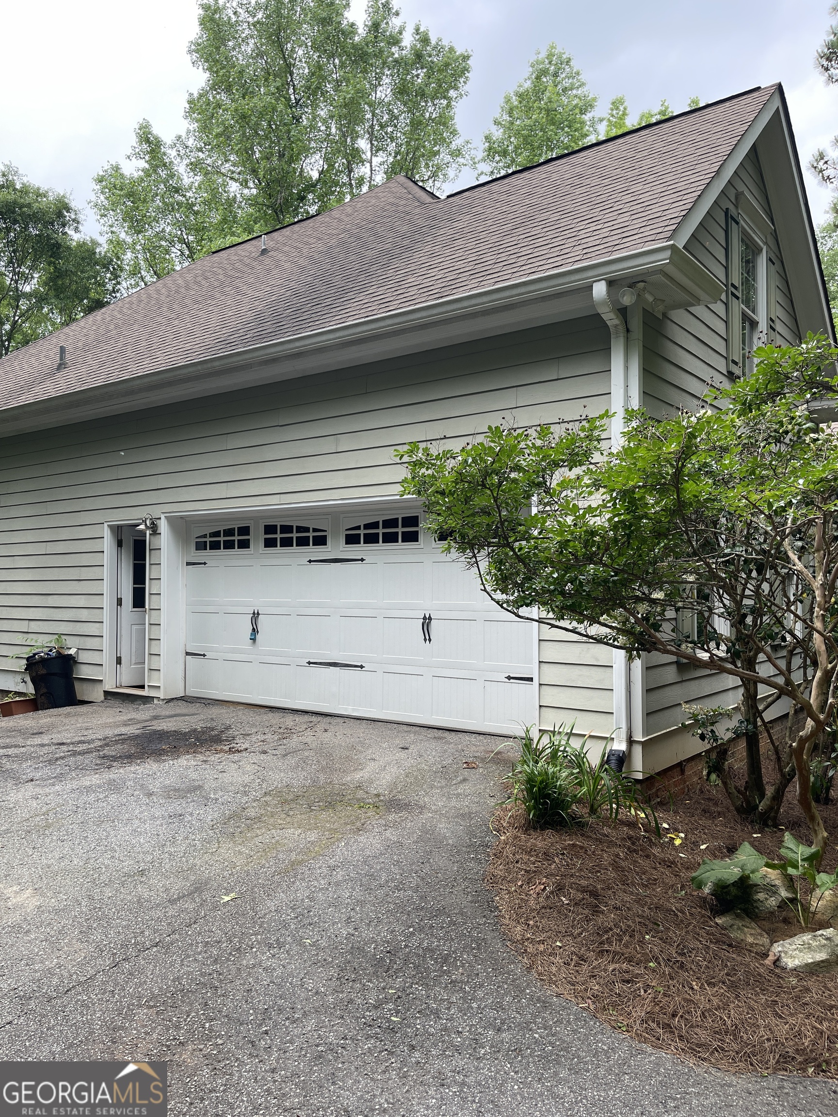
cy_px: 558
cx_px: 419
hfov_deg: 54.9
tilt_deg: +2.2
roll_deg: +0.4
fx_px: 807
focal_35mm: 25
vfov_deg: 69.4
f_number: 1.6
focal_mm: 5.1
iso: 32
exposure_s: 1/317
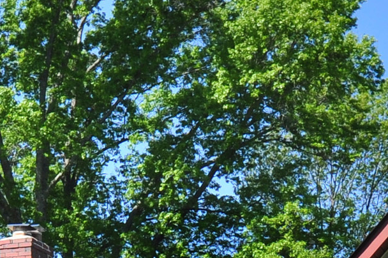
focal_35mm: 143
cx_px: 202
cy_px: 492
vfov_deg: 9.1
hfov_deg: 14.4
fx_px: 1540
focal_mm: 20
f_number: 8
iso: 200
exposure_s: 1/320
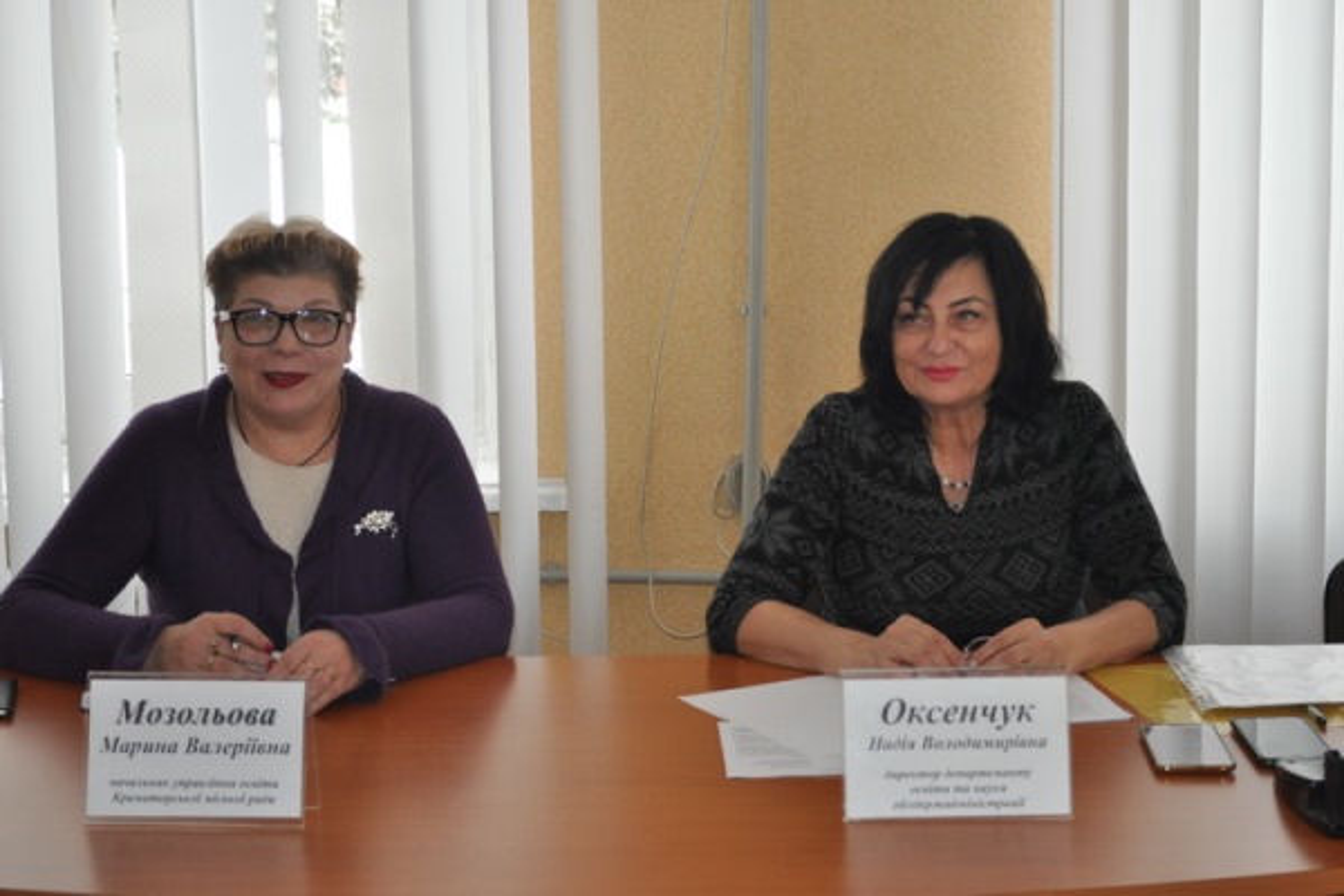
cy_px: 448
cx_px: 672
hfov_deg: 33.4
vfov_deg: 22.6
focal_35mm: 60
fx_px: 2240
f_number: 5.3
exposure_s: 1/60
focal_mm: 40
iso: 800
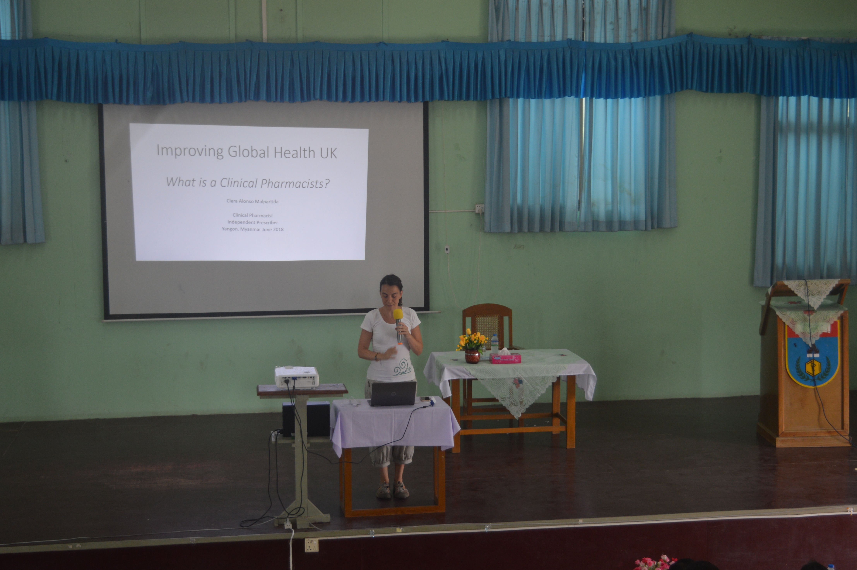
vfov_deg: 24.6
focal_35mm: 55
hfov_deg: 36.3
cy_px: 283
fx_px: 1308
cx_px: 424
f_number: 4.8
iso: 400
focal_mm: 36
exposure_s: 1/80
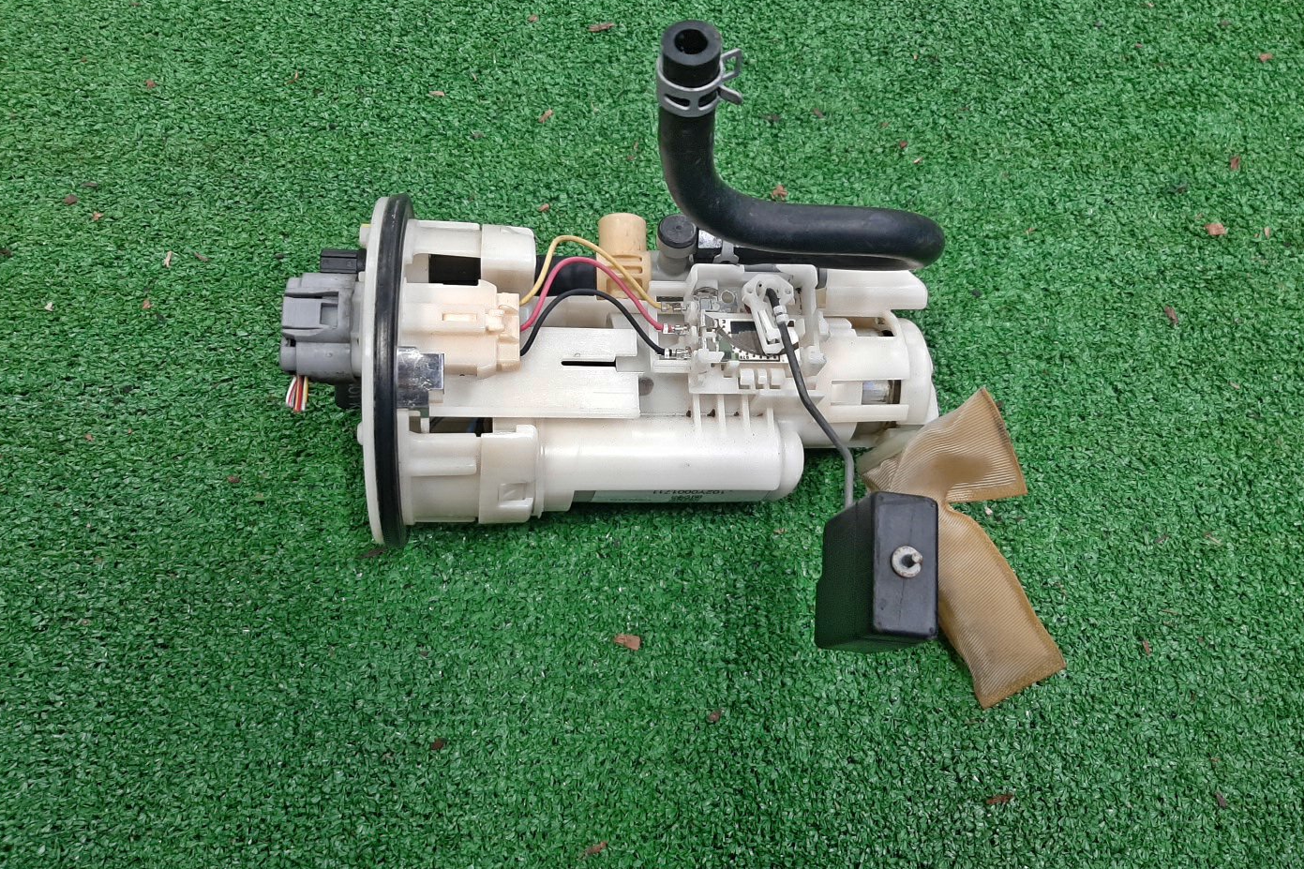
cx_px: 668
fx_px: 1014
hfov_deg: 65.5
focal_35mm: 28
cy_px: 434
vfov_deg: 46.4
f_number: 1.7
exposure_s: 1/50
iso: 132
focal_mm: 3.93
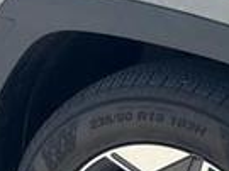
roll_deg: +1.2
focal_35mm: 179
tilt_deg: -24.0
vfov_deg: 8.1
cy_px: 244
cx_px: 202
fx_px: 1183
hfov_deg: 11.0
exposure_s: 1/1287
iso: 64
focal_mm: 6.76
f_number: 1.78
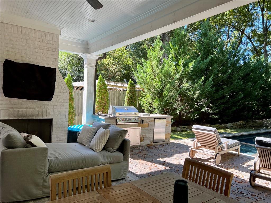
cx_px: 136
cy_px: 102
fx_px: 204
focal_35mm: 26
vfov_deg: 53.1
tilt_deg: -1.3
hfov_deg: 67.3
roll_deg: -2.8
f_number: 1.5
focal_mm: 5.7
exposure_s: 1/407
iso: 50
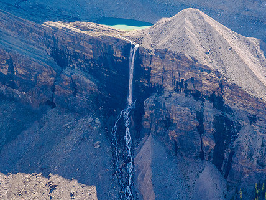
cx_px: 101
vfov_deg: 8.3
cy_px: 99
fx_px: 1375
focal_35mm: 179
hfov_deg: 11.0
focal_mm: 66
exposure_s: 1/125
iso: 500
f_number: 8
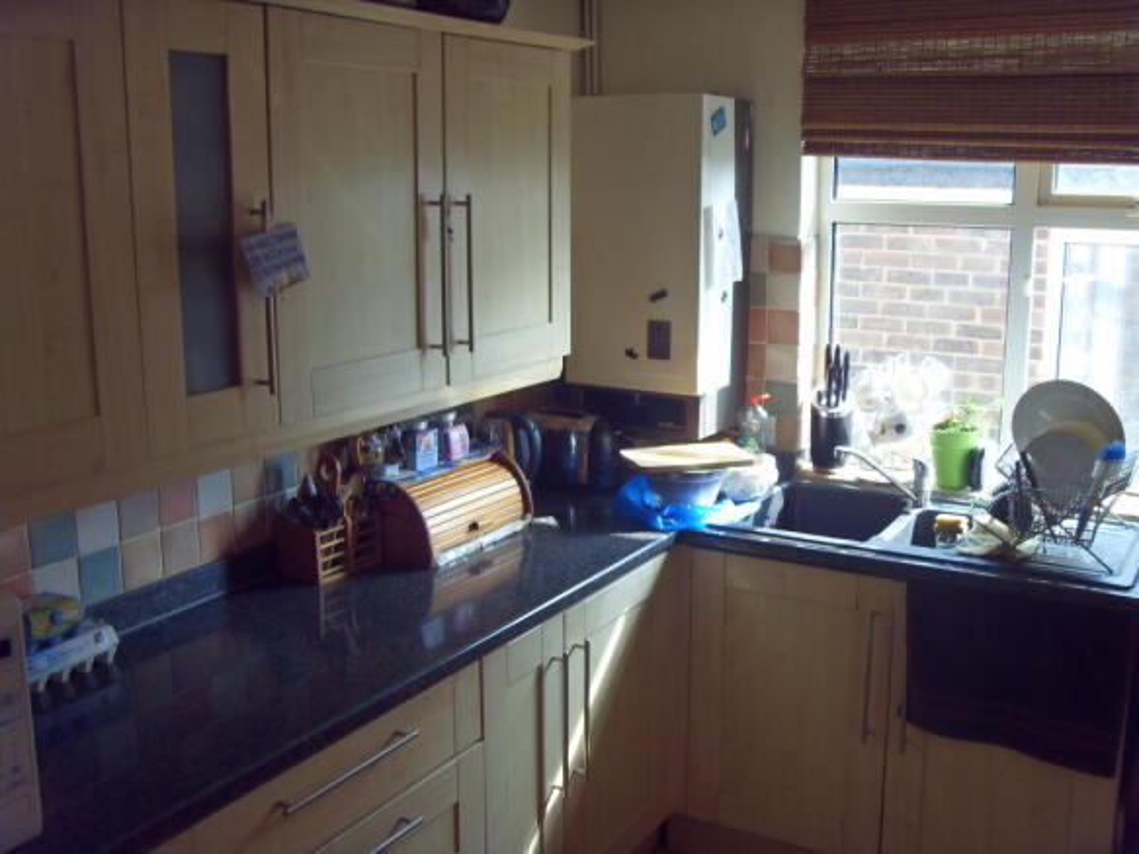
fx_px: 1283
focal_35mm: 39
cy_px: 427
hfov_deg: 47.9
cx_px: 570
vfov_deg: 36.8
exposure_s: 1/60
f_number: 3.5
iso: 100
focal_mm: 6.6
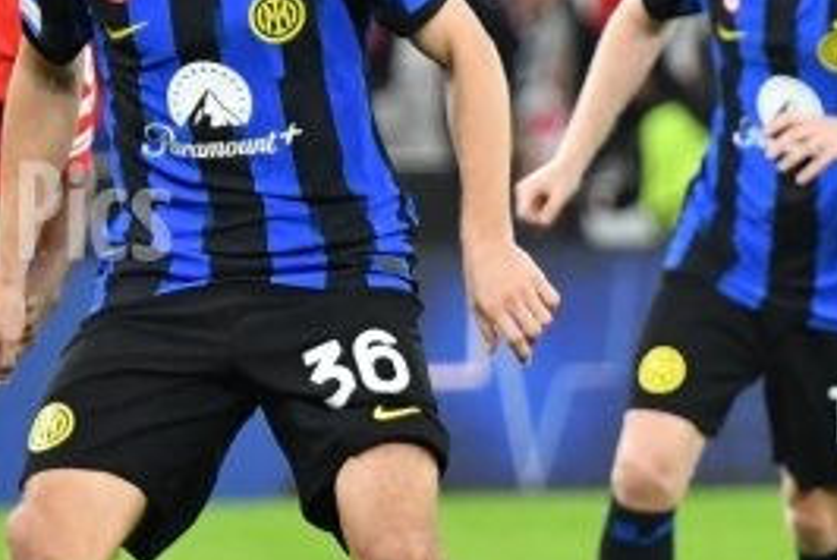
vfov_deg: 1.0
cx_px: -154
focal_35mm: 1441
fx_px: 33539
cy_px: 228
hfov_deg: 1.4
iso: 3600
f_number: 4
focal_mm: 240
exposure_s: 1/1000
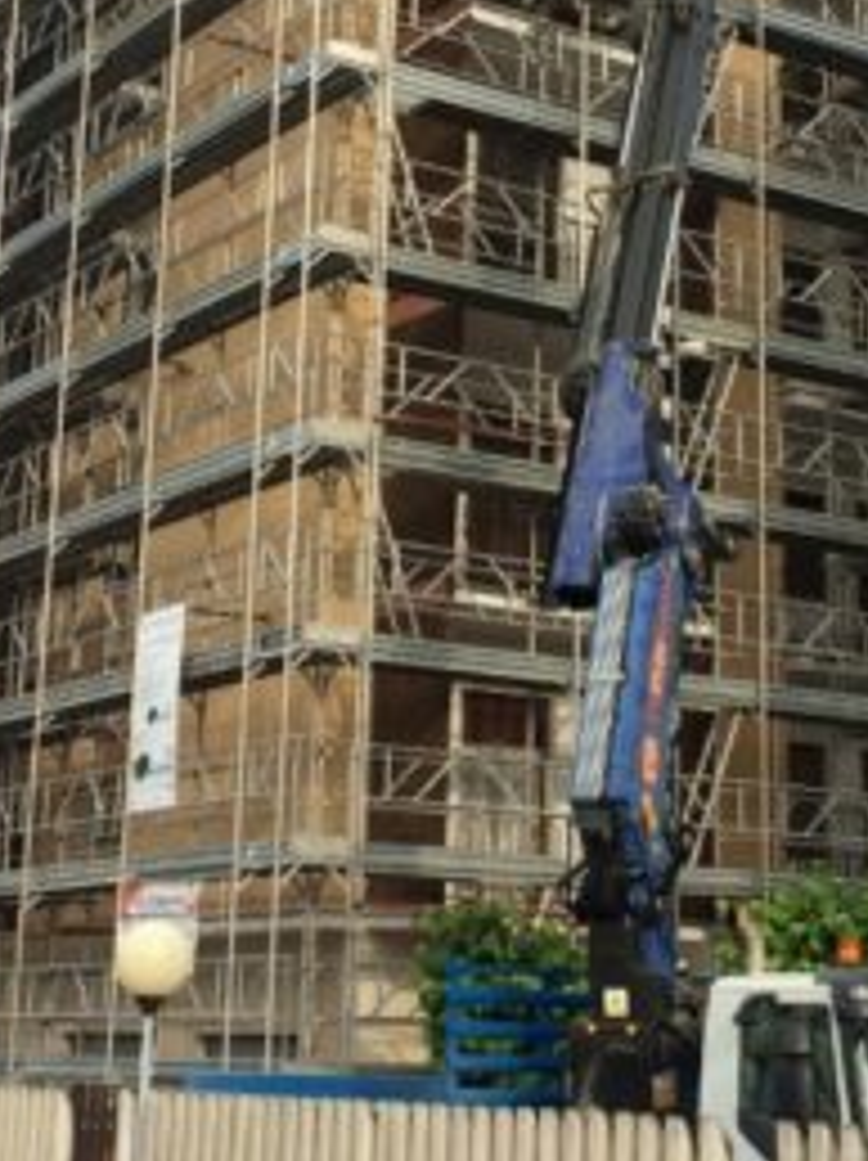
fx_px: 2411
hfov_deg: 20.4
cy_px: 338
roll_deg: -0.3
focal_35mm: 72
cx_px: 517
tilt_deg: +14.0
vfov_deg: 26.8
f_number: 2.2
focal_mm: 4.15
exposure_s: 1/789
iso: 32
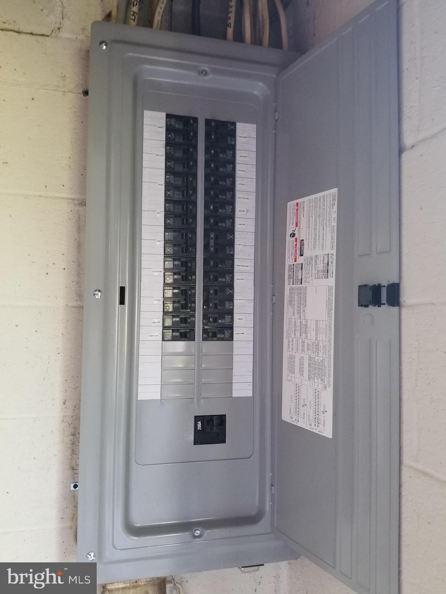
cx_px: 223
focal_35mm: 26
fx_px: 447
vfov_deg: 67.3
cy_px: 297
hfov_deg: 53.1
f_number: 1.7
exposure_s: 1/30
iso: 160
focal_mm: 4.25
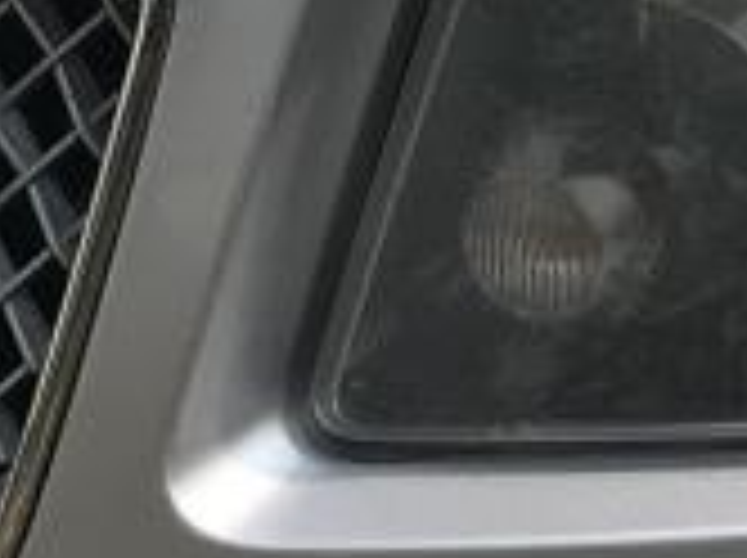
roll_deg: -1.3
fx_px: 4654
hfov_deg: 9.2
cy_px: 382
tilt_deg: -30.2
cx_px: 531
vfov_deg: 6.9
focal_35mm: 216
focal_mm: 3.99
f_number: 1.8
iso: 20
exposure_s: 1/1880
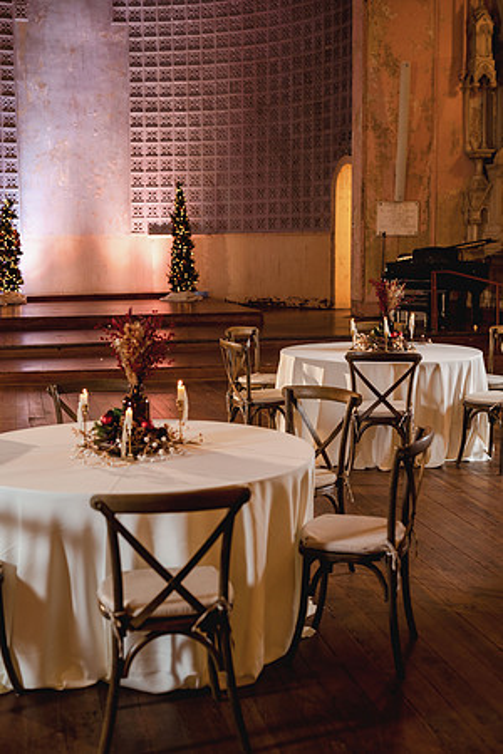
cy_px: 377
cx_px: 252
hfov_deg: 27.0
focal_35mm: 50
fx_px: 1048
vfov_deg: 39.6
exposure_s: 1/60
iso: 400
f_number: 2.8
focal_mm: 50
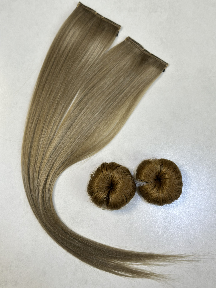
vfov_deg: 39.7
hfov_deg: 30.3
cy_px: 144
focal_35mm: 48
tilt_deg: -81.9
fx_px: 399
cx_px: 108
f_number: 1.78
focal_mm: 6.86
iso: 80
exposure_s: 1/50
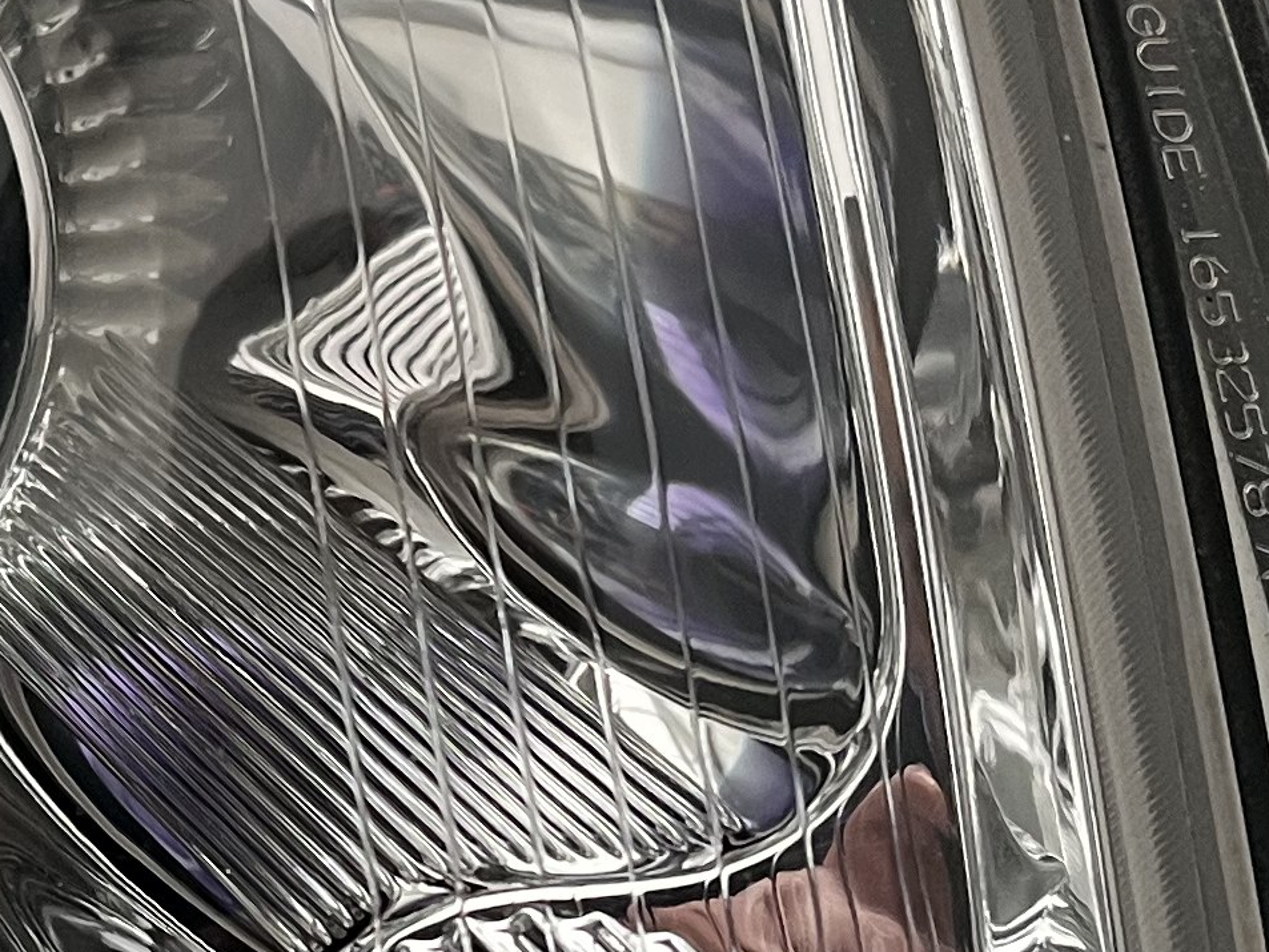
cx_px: 16
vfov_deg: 13.4
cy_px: 318
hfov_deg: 17.5
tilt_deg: -10.3
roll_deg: +0.1
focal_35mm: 110
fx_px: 4033
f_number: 1.6
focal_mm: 5.1
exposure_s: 1/69
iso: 125
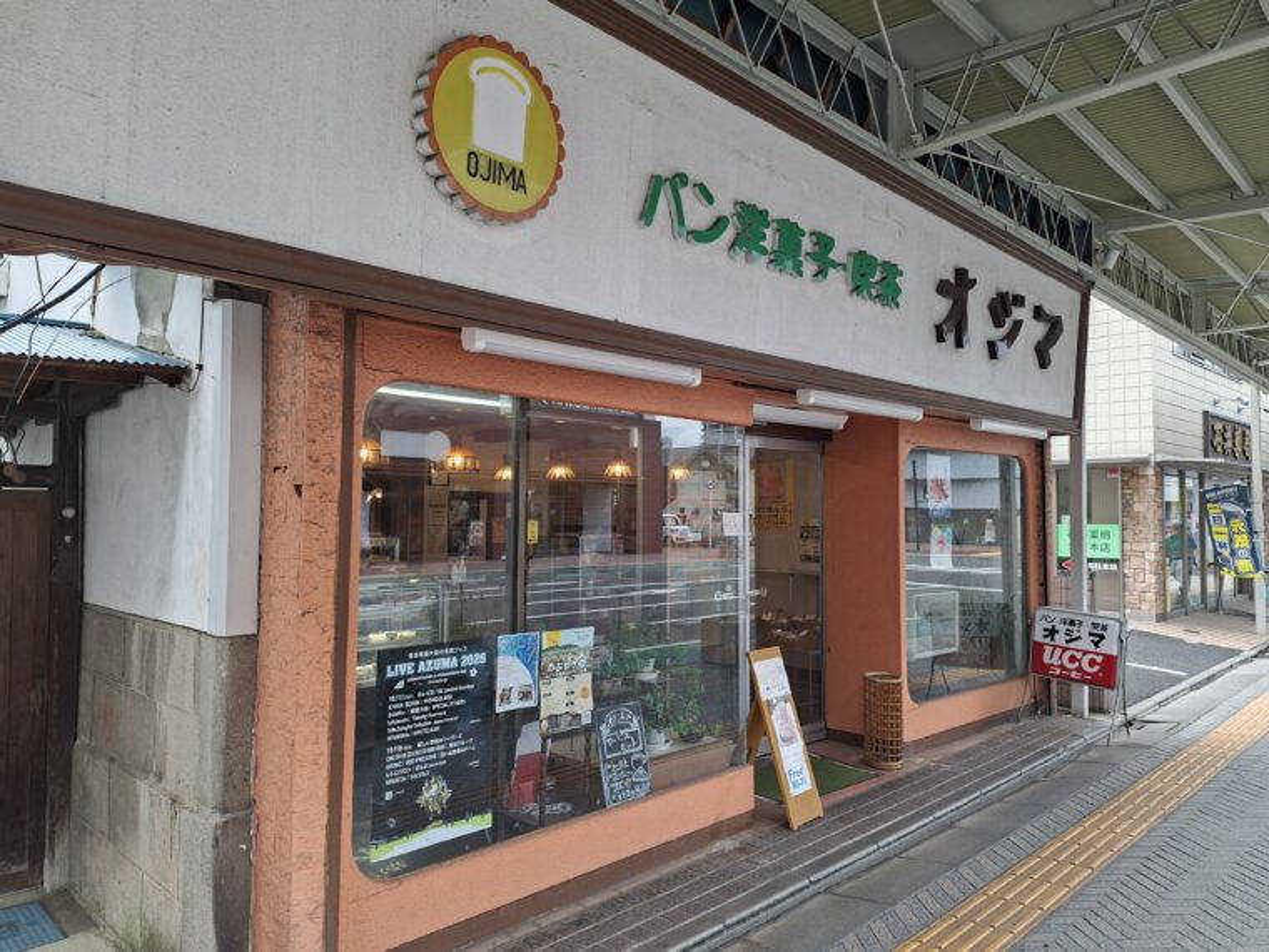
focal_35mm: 23
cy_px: 476
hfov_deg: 73.9
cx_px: 634
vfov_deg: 58.9
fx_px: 843
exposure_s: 1/120
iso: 50
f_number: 1.8
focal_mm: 5.54
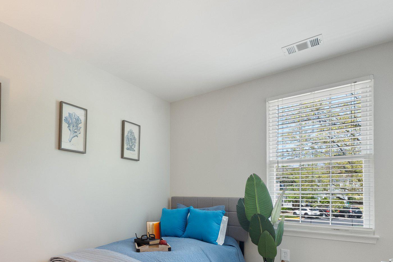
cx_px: 126
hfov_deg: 75.7
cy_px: 190
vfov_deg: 55.1
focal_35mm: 22
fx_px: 240
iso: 800
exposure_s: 1/5
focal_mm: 10
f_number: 8
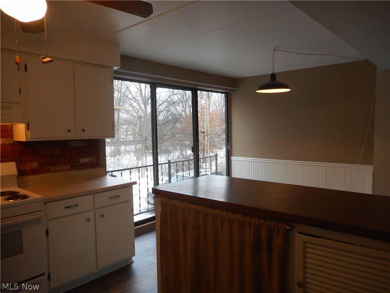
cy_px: 146
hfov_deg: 69.4
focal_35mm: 25
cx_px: 195
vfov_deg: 54.9
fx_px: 282
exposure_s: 1/30
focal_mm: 4.5
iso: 220
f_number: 3.7
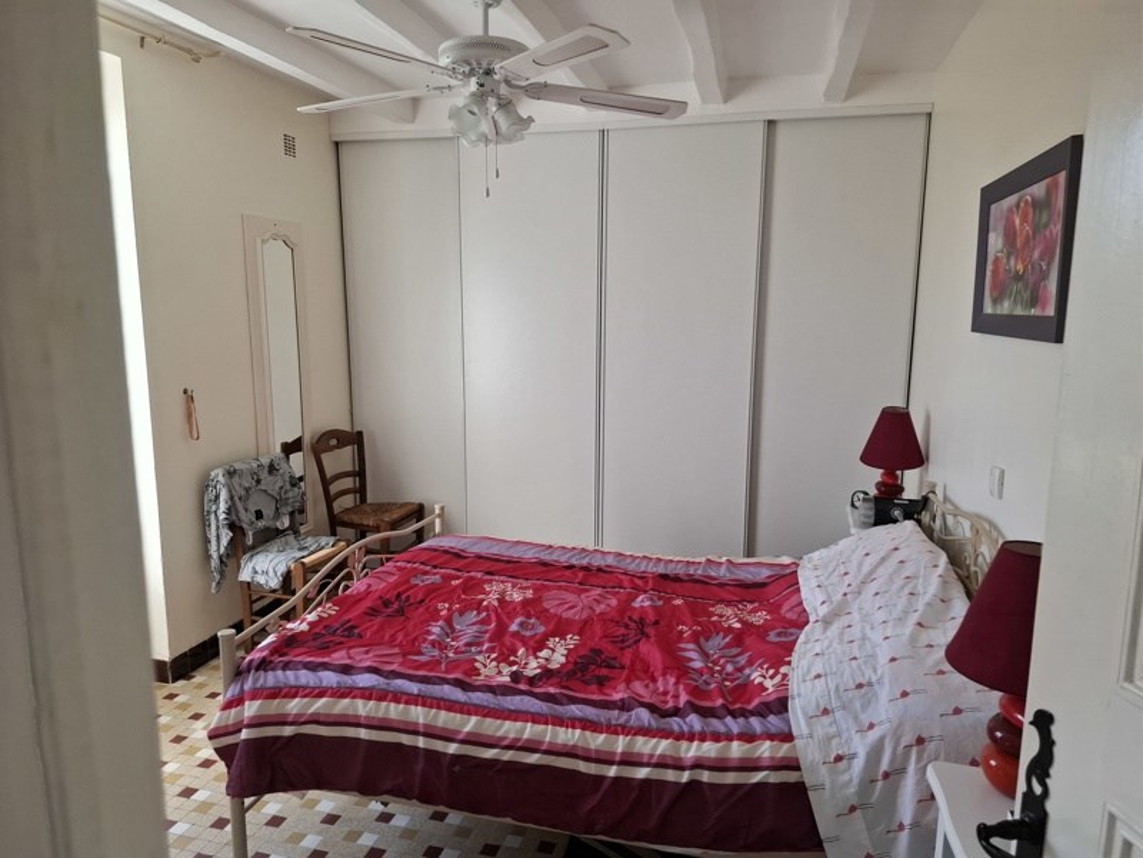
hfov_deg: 73.9
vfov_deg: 58.9
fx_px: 759
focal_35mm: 23
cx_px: 572
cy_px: 429
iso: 100
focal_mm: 5.54
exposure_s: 1/120
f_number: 1.8
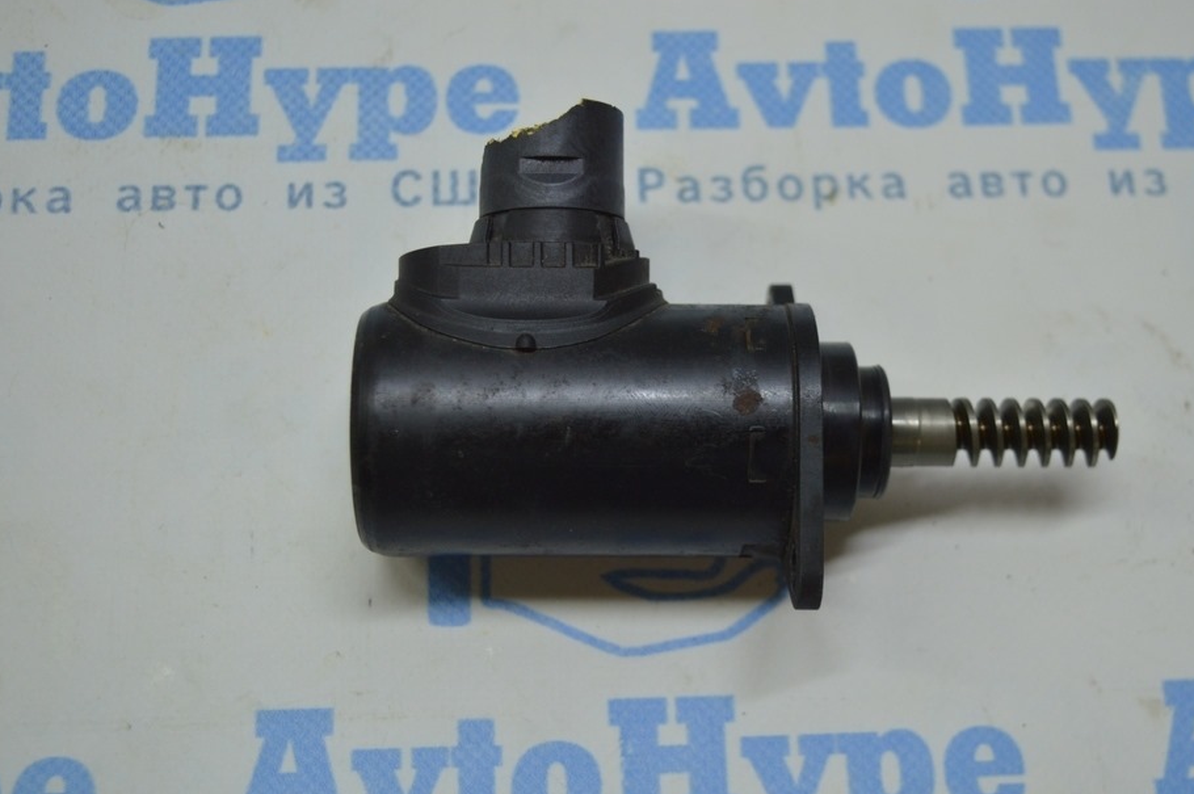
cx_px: 640
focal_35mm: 54
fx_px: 1789
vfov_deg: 25.0
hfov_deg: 36.9
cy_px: 443
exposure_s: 1/100
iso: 400
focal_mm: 32
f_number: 4.5
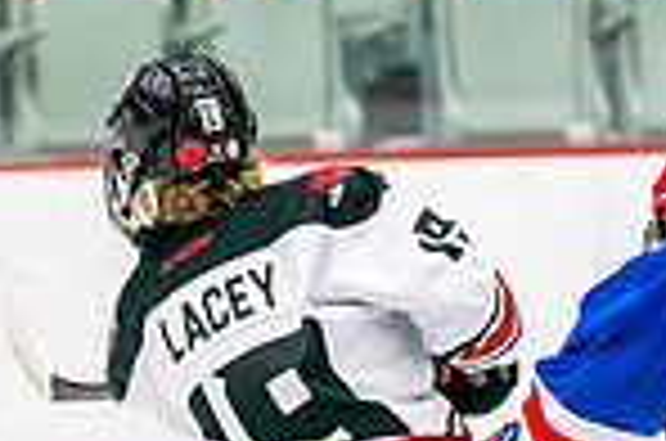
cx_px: -3
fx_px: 14417
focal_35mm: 781
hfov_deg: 2.6
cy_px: 691
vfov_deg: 1.8
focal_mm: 158
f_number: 2.8
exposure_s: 1/1250
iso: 3200
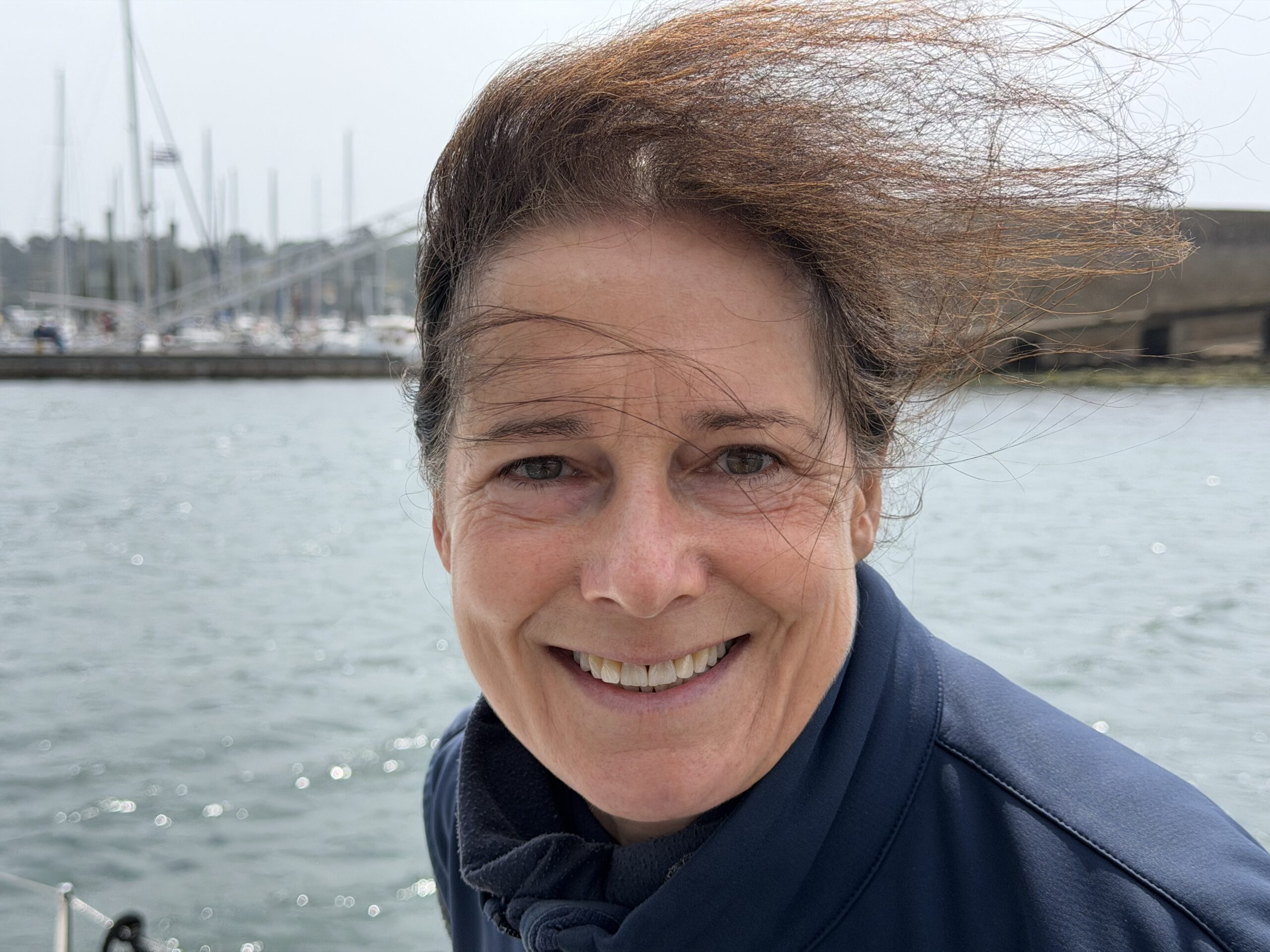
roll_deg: -0.3
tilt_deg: -4.5
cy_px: 476
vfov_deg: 30.3
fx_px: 1761
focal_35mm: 48
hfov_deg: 39.7
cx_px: 635
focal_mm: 6.76
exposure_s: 1/3378
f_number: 1.78
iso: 100
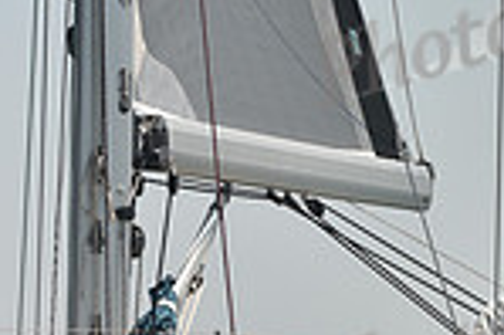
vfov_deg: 3.7
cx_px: 967
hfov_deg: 5.5
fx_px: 5188
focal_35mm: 371
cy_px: 459
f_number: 6.3
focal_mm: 95
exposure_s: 1/640
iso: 250
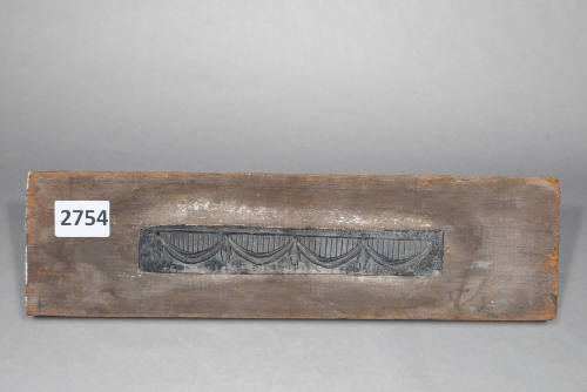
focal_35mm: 60
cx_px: 294
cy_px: 196
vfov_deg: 22.7
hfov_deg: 33.4
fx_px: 979
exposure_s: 1/4
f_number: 11
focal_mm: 60
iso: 100
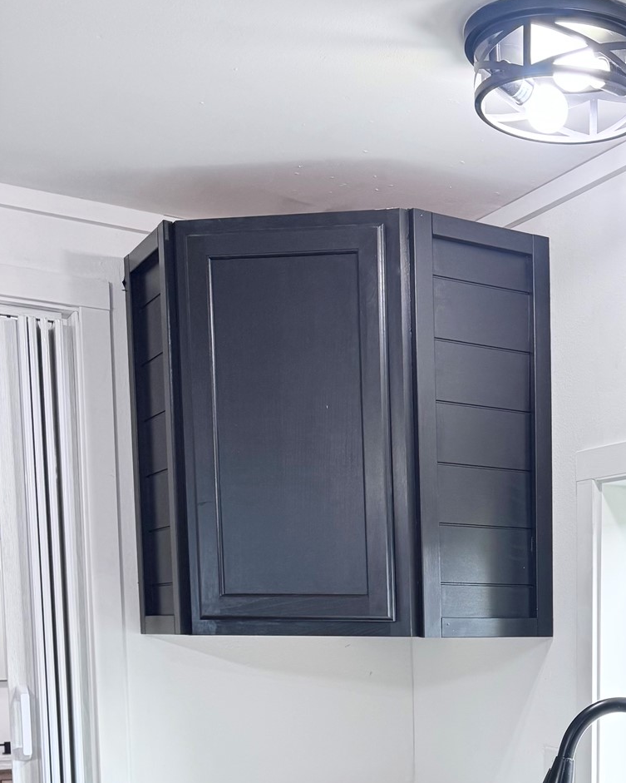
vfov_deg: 33.9
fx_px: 1181
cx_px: 631
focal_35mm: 51
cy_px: 755
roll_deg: -0.1
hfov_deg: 27.9
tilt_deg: -7.2
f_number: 1.78
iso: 160
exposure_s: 1/120
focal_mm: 6.76
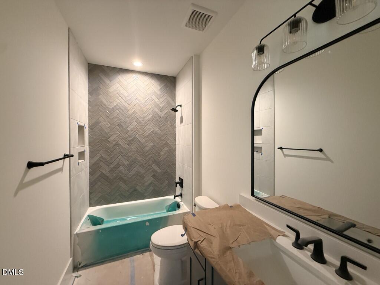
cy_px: 142
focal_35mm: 14
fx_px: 154
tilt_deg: -0.8
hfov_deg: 102.1
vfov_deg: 85.7
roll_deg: +0.8
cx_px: 190
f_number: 2.2
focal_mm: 2.22
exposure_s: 1/60
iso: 320
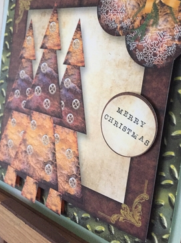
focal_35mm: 36
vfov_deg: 51.2
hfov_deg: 39.4
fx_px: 252
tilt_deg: -16.2
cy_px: 100
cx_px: 110
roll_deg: +1.4
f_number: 2.2
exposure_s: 1/25
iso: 320
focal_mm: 4.15
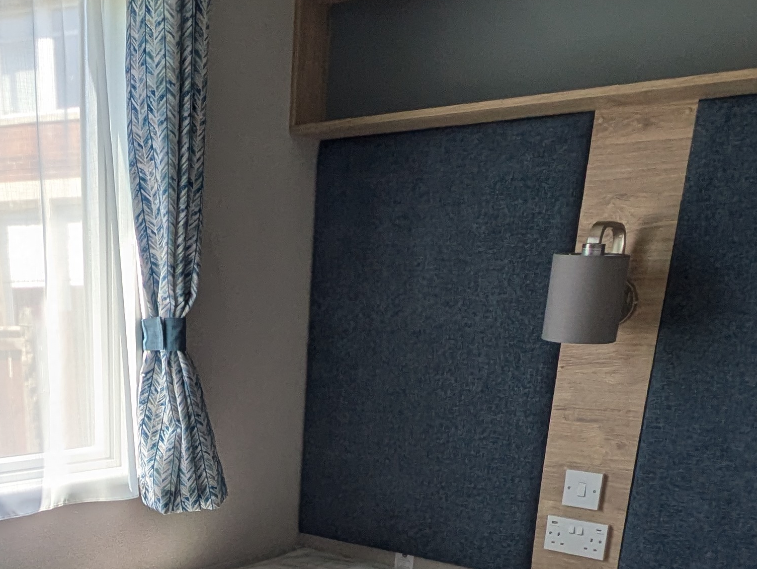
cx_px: 216
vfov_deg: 30.2
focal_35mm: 43
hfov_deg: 42.8
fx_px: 941
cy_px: 625
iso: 42
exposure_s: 1/220
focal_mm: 1.83
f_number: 2.2
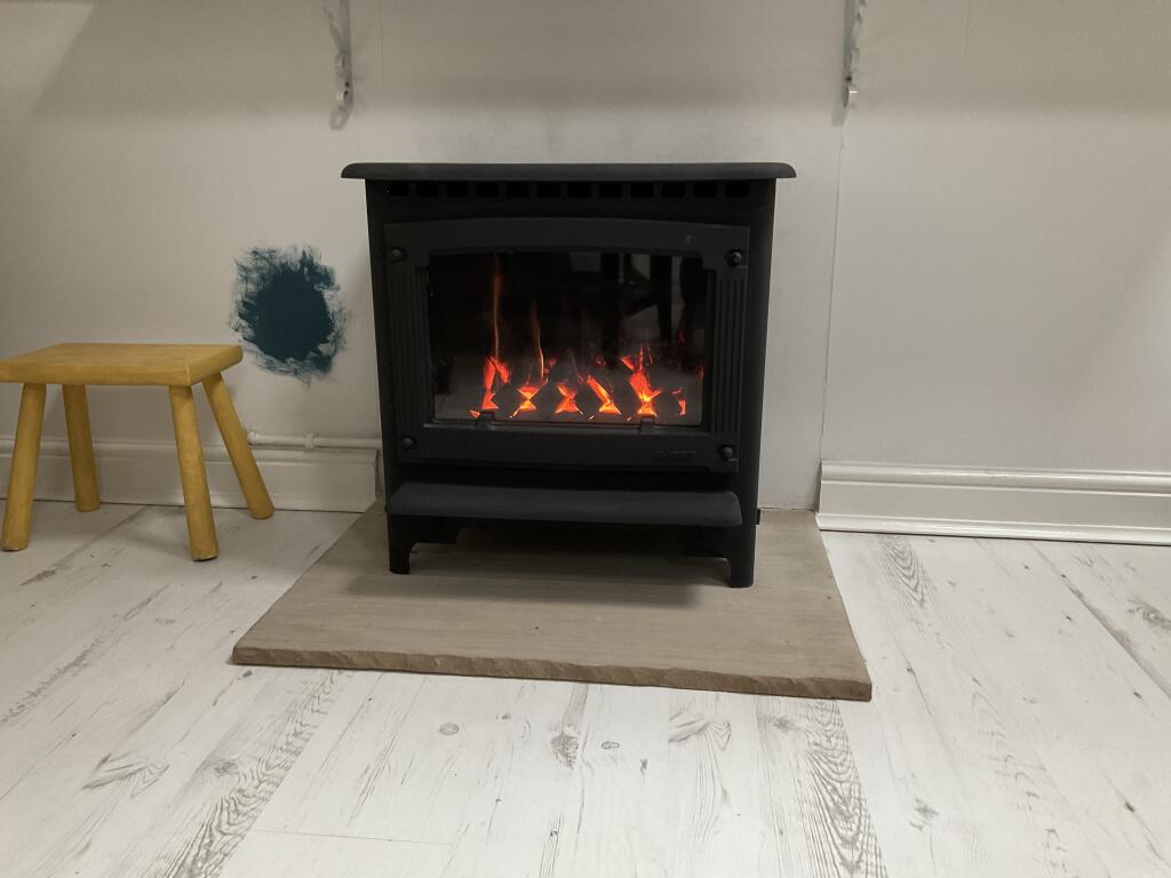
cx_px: 586
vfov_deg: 48.2
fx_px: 981
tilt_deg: -15.0
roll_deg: -0.3
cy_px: 439
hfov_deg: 61.7
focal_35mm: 29
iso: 200
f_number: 1.8
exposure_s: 1/50
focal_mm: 3
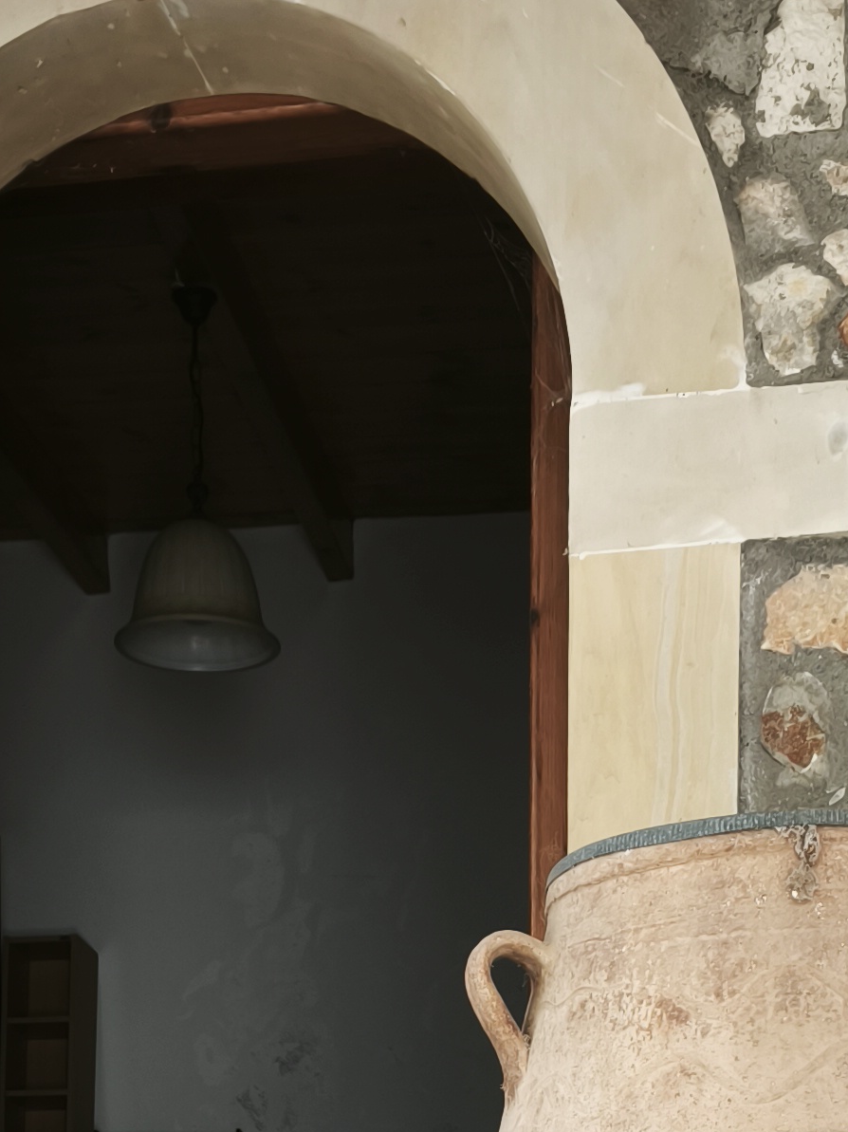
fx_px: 2582
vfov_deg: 21.1
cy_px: 1668
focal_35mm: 79
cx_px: 470
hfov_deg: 18.6
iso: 100
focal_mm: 5.35
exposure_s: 1/100
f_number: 1.7
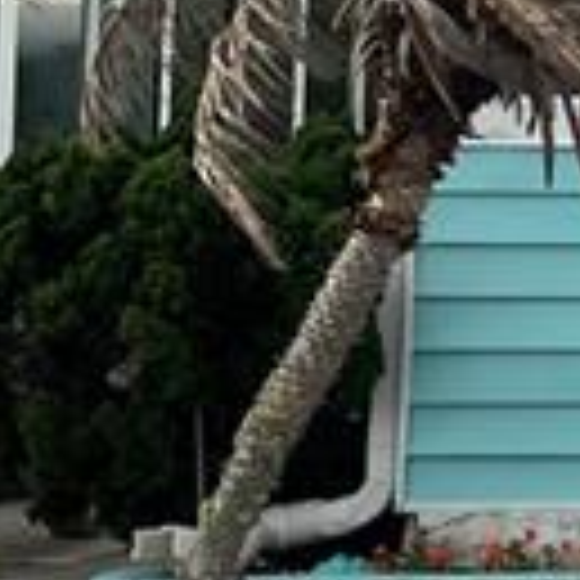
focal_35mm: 182
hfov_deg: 7.7
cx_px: 1996
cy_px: -27
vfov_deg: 9.5
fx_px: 3450
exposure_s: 1/2222
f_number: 1.6
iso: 50
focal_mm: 5.1
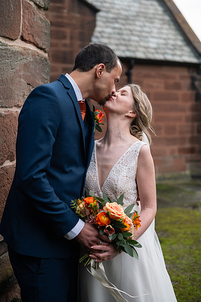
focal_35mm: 50
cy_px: 151
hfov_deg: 26.9
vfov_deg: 39.6
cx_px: 100
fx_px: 420
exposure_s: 1/640
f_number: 2.8
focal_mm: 50
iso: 400
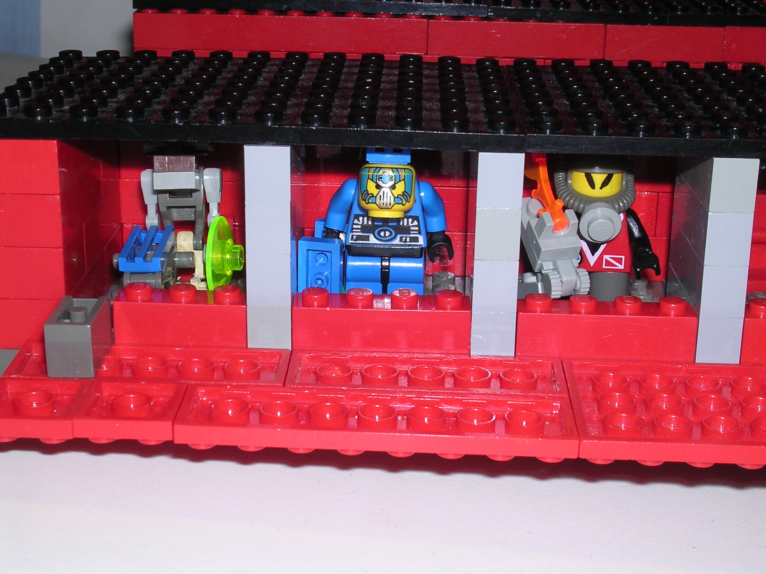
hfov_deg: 30.7
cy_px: 287
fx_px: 1394
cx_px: 383
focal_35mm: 63
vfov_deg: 23.3
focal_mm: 9.6
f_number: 7
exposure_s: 1/60.1
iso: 100
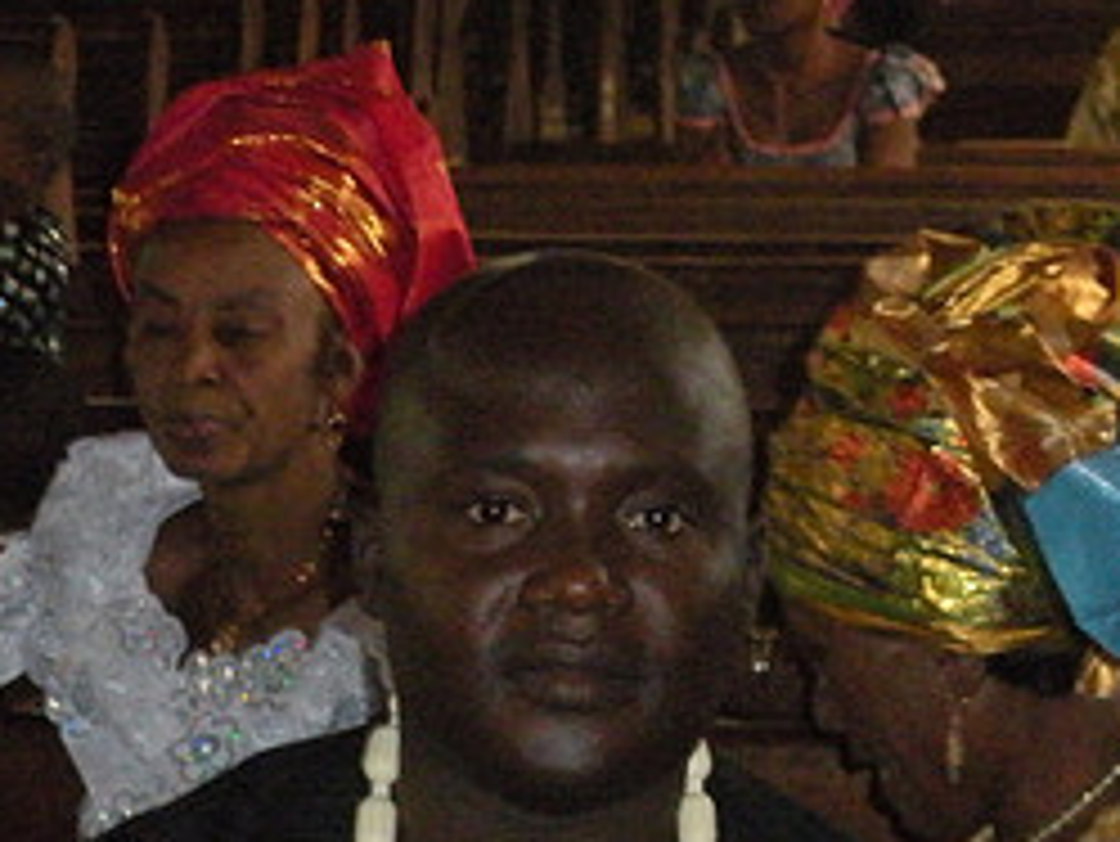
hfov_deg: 8.5
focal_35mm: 233
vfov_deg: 6.4
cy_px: 529
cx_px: 1084
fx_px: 7542
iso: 800
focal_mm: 17.4
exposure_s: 1/125
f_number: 5
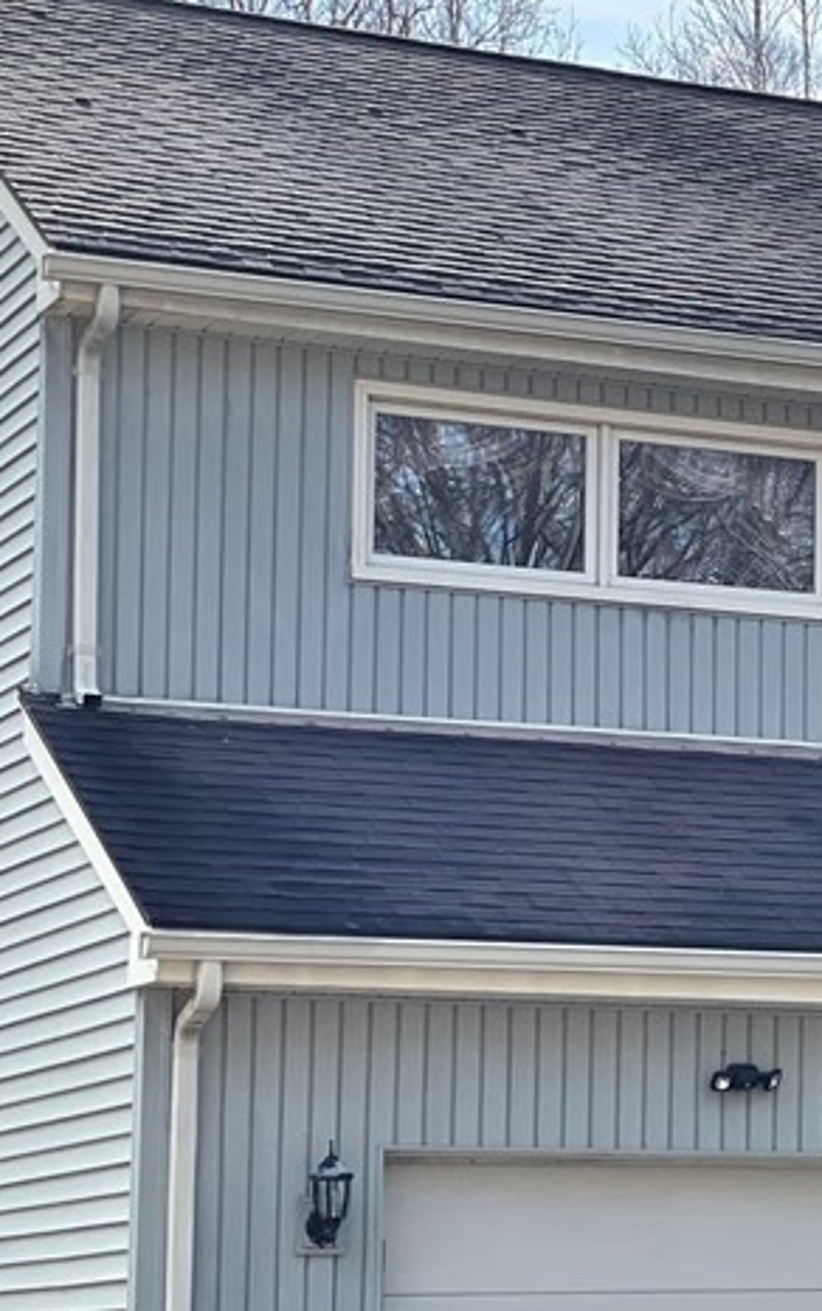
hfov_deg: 10.3
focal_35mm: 121
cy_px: 776
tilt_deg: +8.1
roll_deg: +0.8
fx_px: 4329
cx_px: 1377
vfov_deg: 17.2
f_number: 2
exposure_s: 1/727
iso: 25
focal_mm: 6
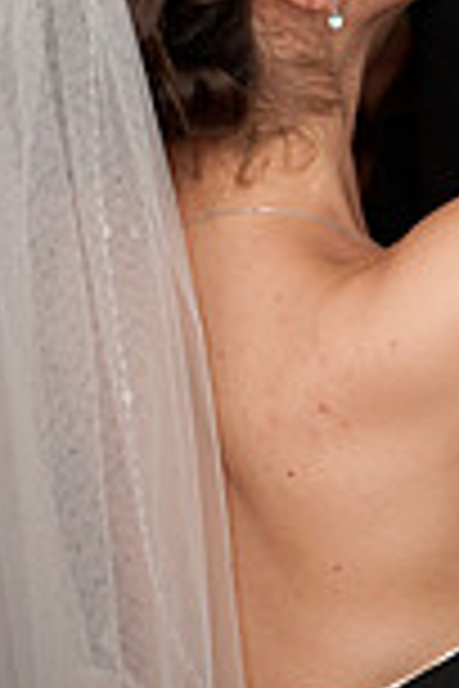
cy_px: -9
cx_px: 529
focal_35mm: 440
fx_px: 8414
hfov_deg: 3.1
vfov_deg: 4.7
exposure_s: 1/40
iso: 1250
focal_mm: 150
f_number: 5.6
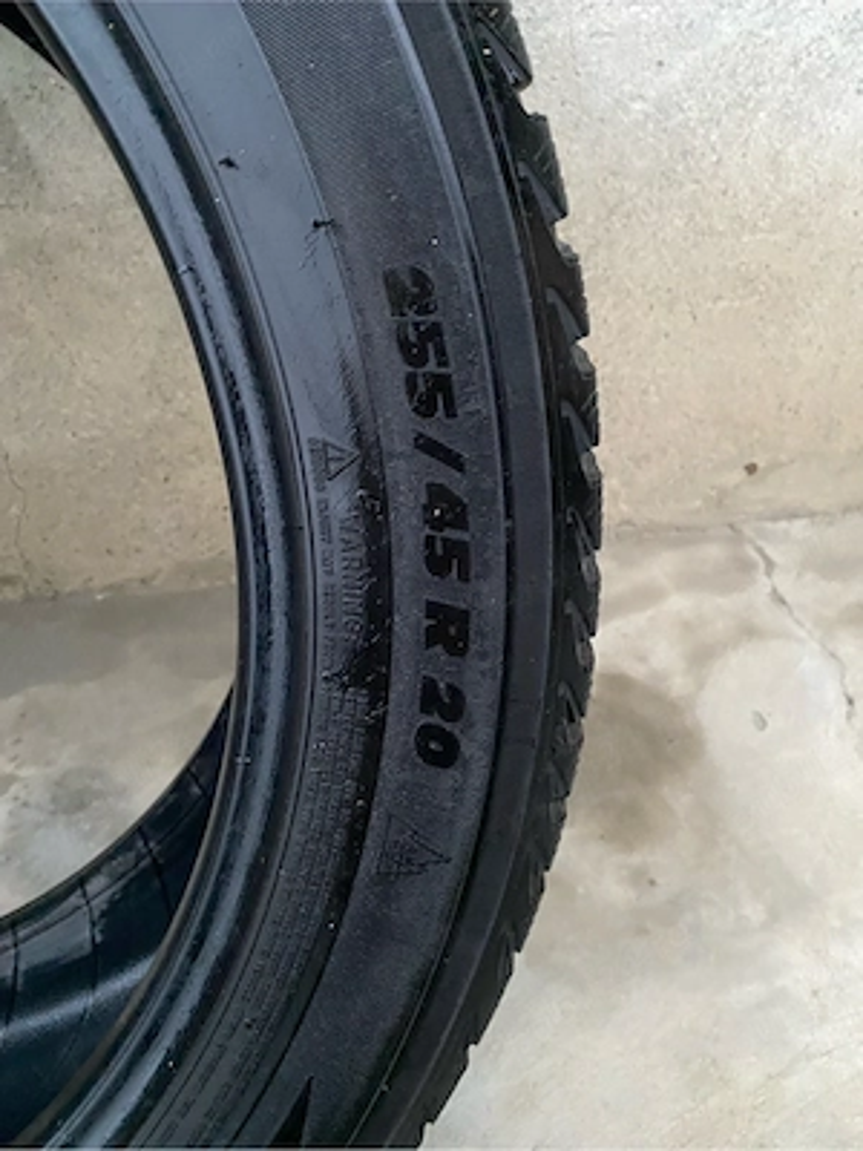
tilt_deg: -44.5
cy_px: 576
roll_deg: -2.3
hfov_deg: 53.1
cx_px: 432
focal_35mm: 26
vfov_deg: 67.3
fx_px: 864
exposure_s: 1/30
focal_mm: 4.25
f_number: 1.8
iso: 800
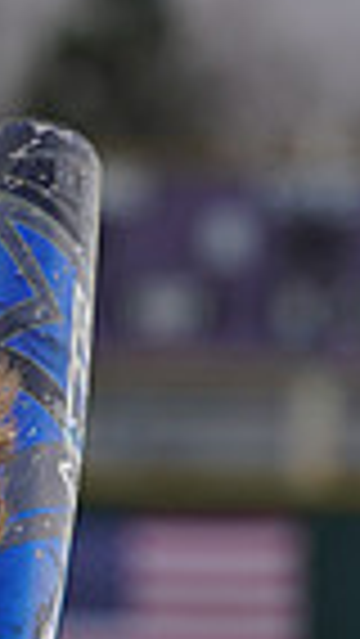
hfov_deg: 1.4
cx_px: -151
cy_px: 972
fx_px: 14899
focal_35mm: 879
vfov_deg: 2.5
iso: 100
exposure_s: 1/200
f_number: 8
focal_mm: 206
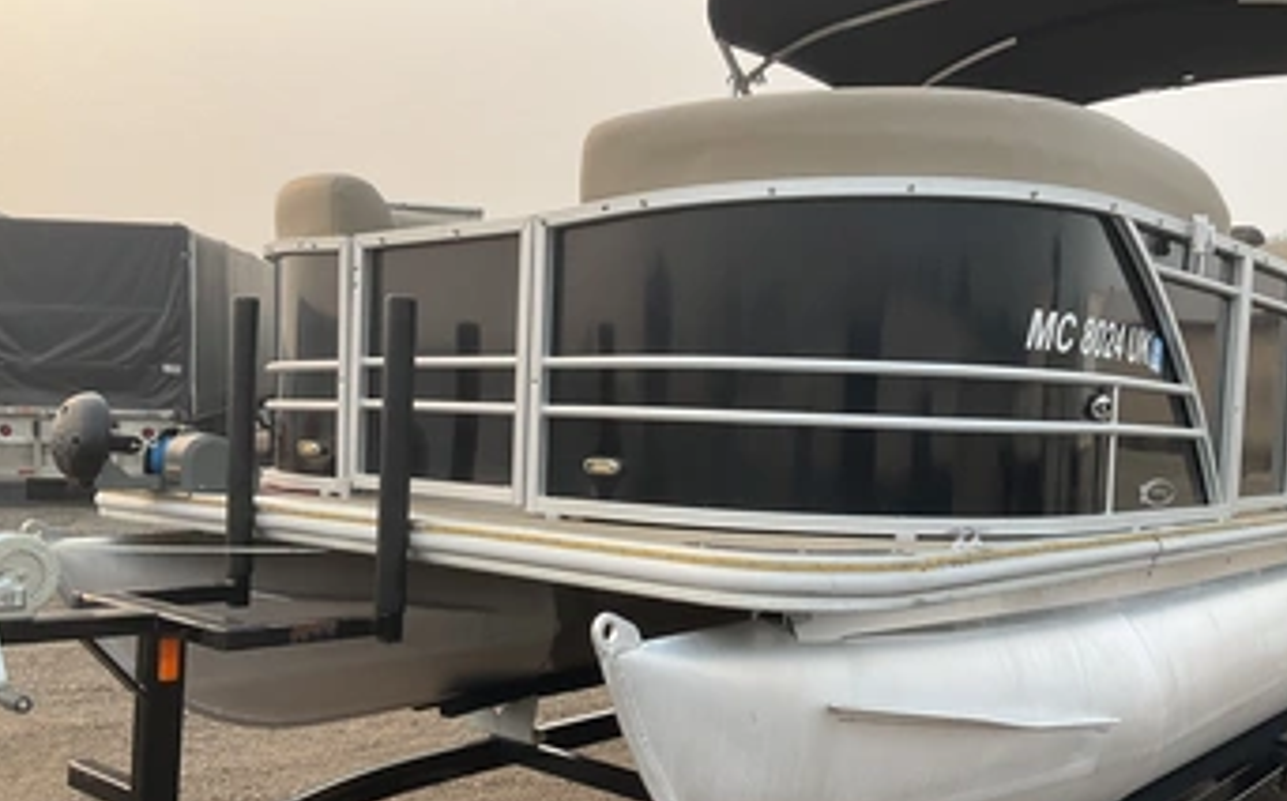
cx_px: 651
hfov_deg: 54.1
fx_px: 1261
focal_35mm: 36
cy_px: 489
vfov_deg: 35.1
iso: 25
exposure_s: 1/514
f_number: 1.8
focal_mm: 3
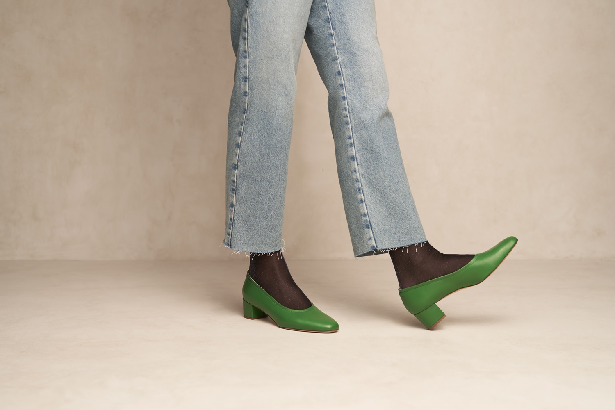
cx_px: 308
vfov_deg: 27.0
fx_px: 854
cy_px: 205
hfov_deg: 39.6
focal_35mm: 50
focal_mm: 50
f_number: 2.8
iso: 100
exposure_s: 1/160
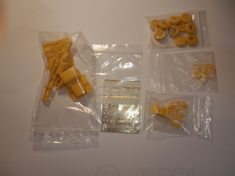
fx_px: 183
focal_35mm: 27
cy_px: 88
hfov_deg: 65.3
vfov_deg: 51.4
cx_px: 118
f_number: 1.8
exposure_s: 1/119
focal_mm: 4
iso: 40
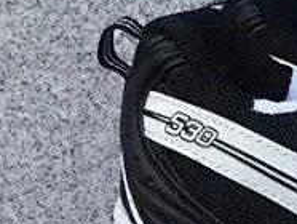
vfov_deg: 10.8
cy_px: 341
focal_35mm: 133
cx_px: 535
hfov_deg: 13.3
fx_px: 1143
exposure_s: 1/570
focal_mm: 3.3
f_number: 2.4
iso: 25
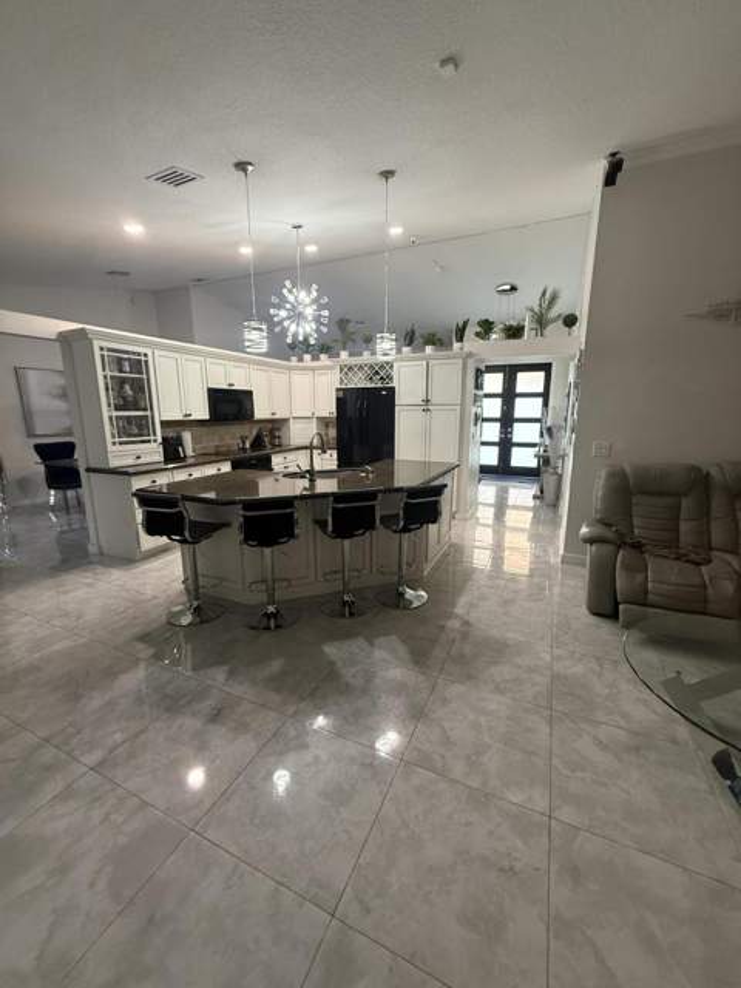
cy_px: 494
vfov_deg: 102.1
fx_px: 400
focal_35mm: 14
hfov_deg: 85.7
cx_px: 370
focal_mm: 2.22
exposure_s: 1/67
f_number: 2.2
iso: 400
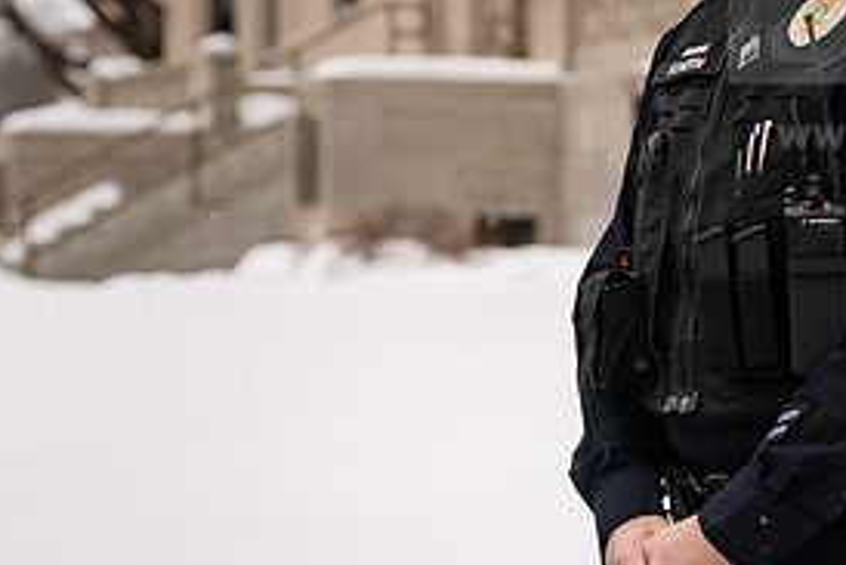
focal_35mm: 148
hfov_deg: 13.8
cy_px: 199
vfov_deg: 9.3
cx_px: 636
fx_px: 3480
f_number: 4
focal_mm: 70
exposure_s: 1/1000
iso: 100
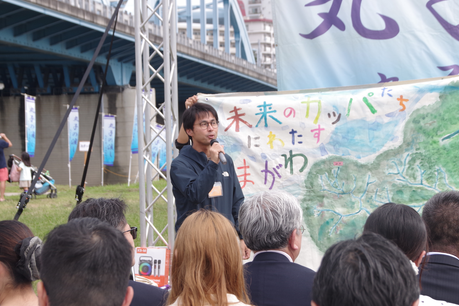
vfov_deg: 10.7
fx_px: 1632
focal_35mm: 128
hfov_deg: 16.0
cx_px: 200
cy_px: 168
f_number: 8
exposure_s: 1/320
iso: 400
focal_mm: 73
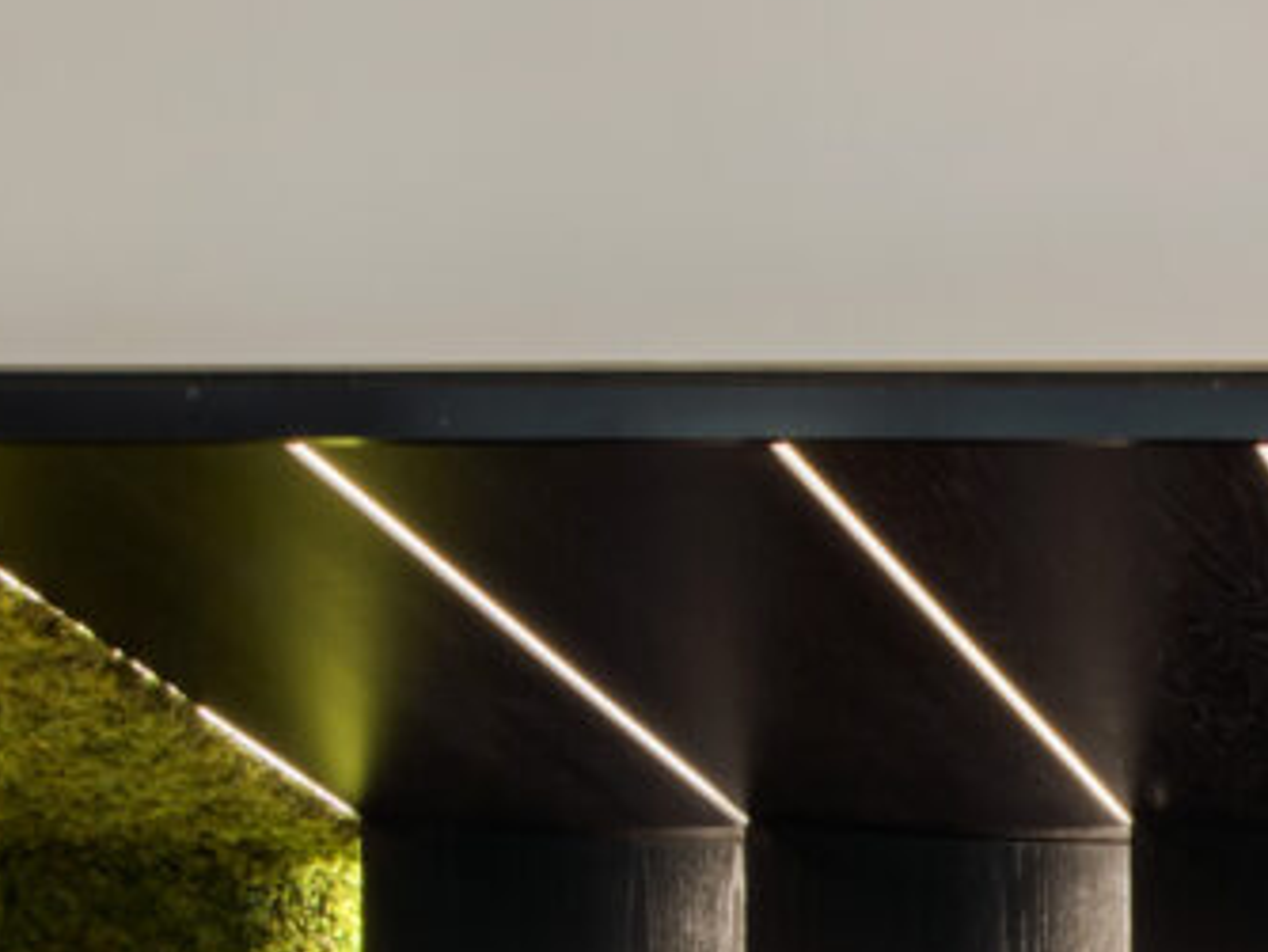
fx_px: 4106
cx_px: 2646
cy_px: 1527
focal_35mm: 112
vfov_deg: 12.4
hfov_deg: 14.2
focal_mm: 19
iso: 160
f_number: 11
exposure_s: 2.5
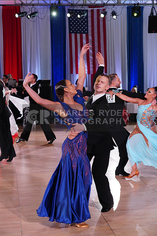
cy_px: 118
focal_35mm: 66
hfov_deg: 20.6
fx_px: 431
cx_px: 78
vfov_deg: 30.5
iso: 1600
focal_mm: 66
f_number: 5.6
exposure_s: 1/160
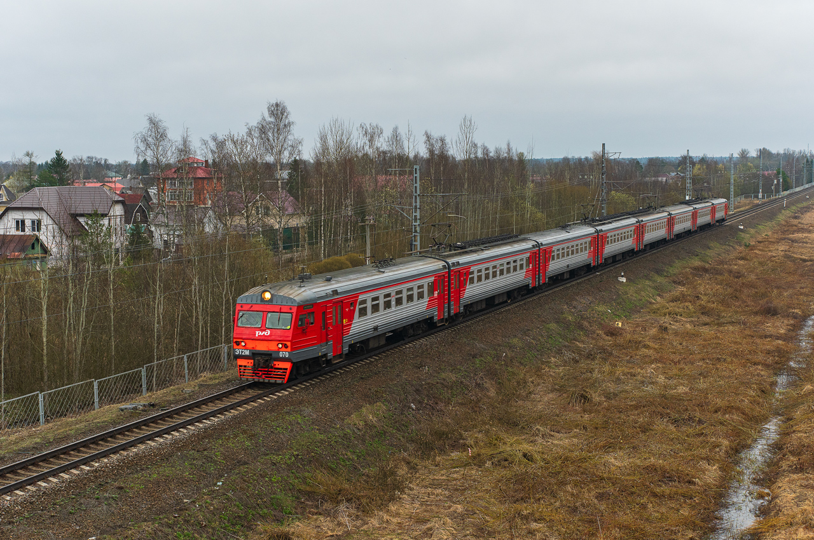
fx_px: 1129
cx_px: 407
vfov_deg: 26.9
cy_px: 270
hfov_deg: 39.6
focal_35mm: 50
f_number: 5.6
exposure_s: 1/400
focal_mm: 50
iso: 800
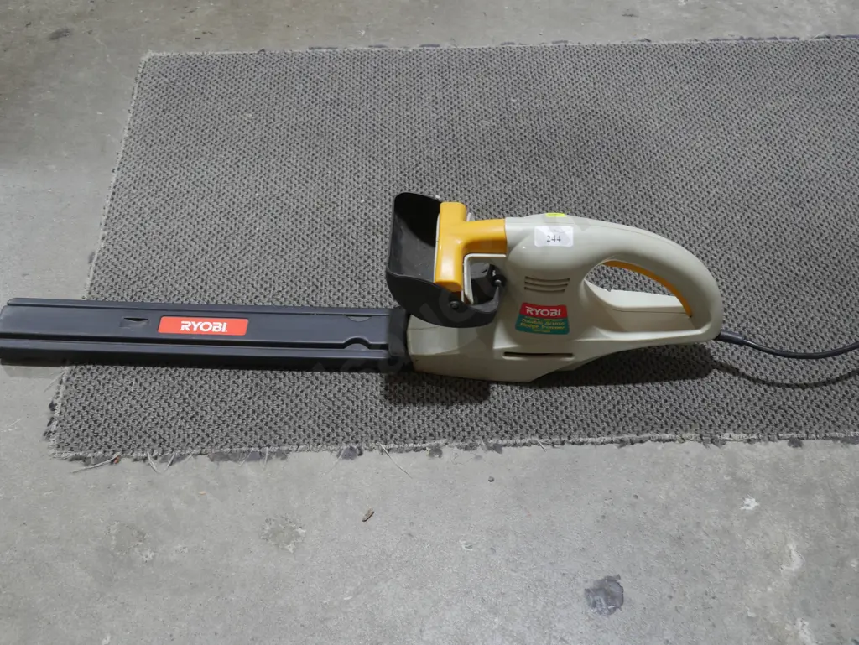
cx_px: 430
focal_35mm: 44
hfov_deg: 42.9
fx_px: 1092
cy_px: 322
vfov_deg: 32.9
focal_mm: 22
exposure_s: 1/60
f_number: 4.7
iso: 400
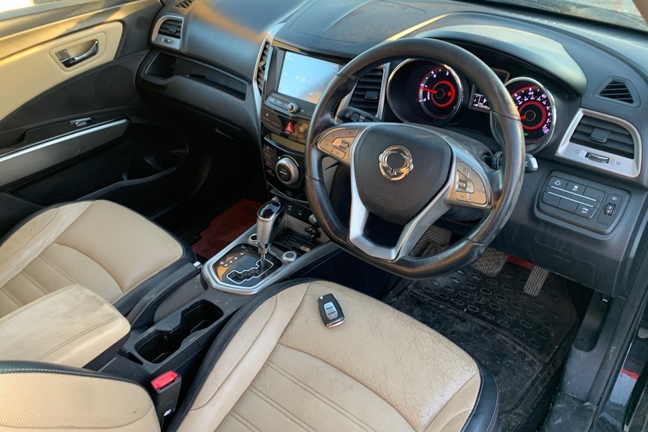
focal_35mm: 28
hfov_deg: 65.5
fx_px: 504
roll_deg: +1.3
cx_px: 333
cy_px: 201
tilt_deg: -30.1
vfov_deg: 46.4
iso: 100
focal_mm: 4.25
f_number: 1.8
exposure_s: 1/65
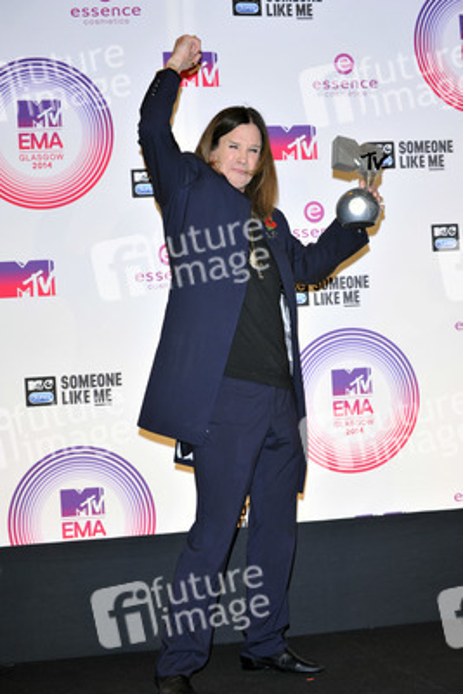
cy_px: 347
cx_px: 232
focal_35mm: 80
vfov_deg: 25.4
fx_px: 1542
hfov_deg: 17.1
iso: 800
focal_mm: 80
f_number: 7.1
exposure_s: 1/250
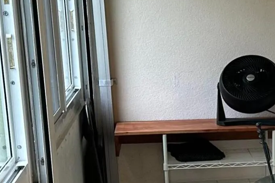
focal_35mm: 106
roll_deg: -0.1
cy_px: 205
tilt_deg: -15.4
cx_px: 259
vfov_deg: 12.7
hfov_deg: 18.9
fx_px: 810
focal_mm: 6.86
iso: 160
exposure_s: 1/120
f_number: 1.78
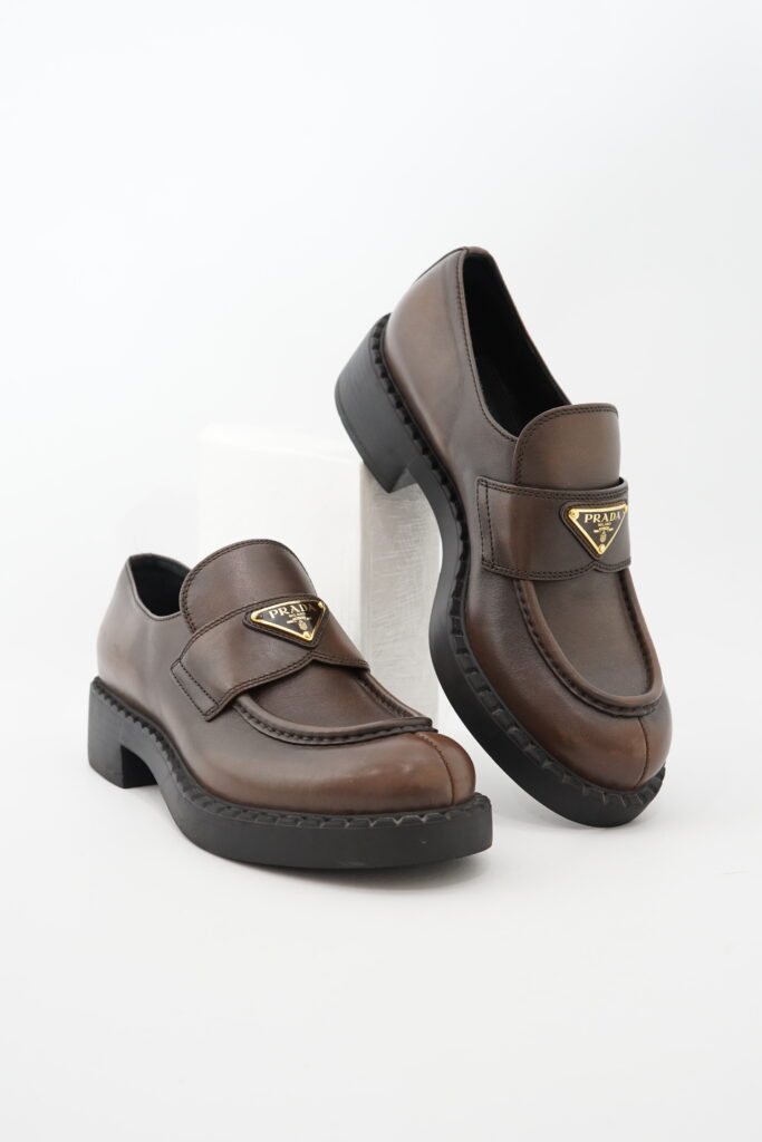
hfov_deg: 27.0
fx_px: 1587
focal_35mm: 50
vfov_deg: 39.6
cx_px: 381
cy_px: 571
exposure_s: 1/10
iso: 640
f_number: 6.3
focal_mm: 50
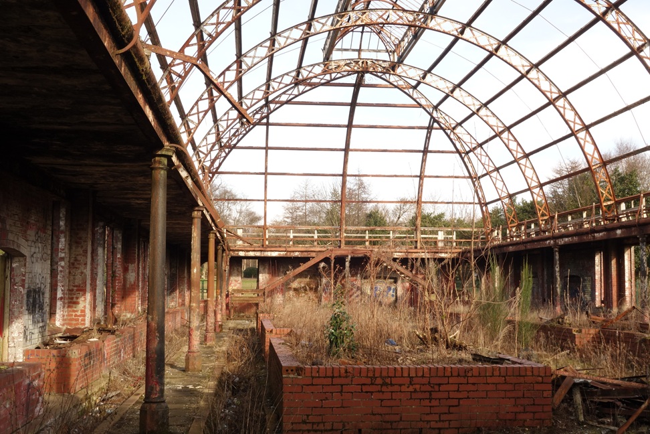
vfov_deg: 30.5
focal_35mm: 44
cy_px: 217
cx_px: 325
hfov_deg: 44.5
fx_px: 794
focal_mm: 16.2
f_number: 11
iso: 250
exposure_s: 1/50
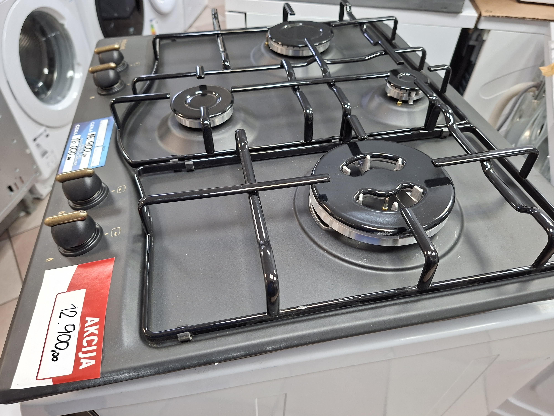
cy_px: 208
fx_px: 368
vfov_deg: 58.9
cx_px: 277
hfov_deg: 73.9
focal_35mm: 23
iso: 250
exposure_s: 1/33
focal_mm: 5.54
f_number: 1.8
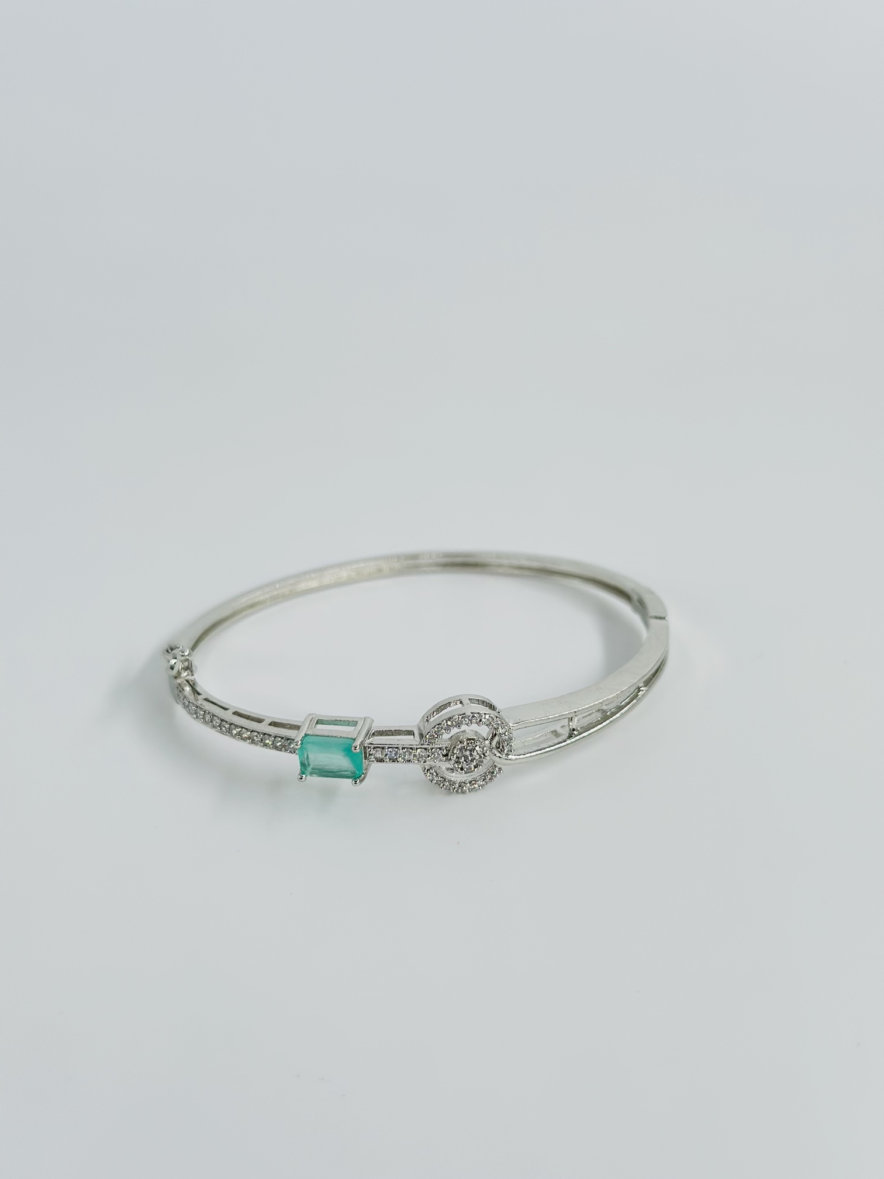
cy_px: 590
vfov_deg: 39.7
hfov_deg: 30.3
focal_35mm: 48
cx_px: 442
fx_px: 1634
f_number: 1.78
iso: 80
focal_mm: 6.86
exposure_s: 1/1613
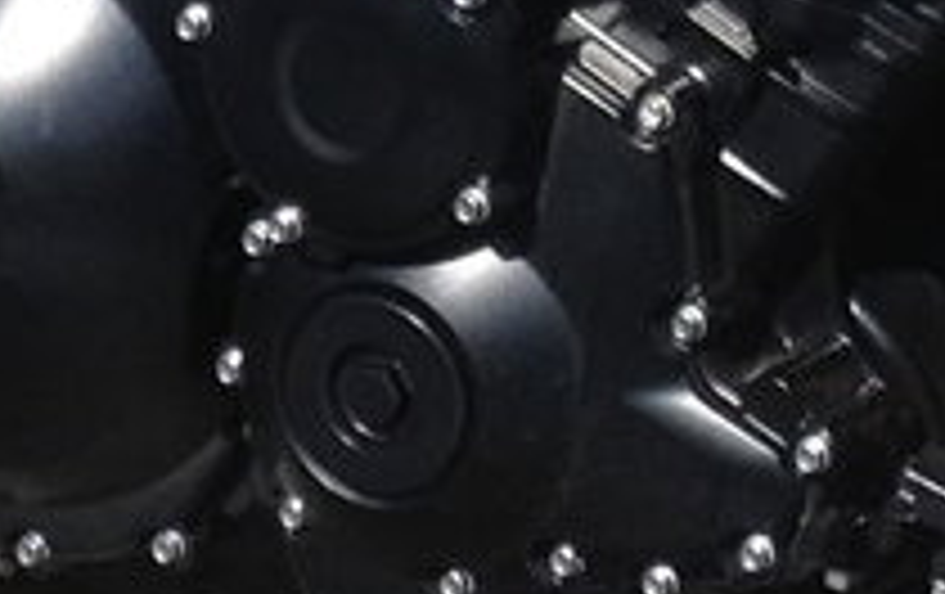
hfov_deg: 7.4
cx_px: 526
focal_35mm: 282
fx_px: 7274
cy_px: -783
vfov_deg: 4.6
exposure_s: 1/1453
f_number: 2.4
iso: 64
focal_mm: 4.28
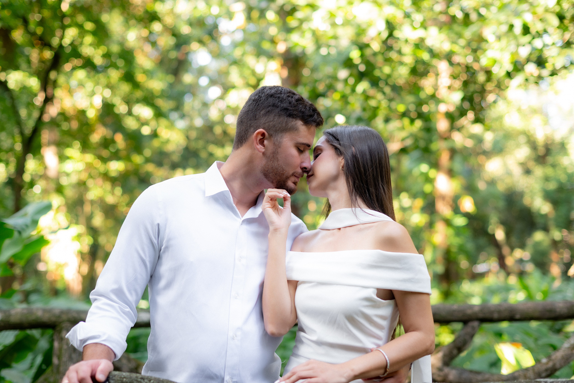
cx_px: 285
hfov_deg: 36.7
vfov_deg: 25.0
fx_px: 865
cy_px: 177
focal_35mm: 54
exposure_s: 1/160
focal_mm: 50
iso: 400
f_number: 2.2
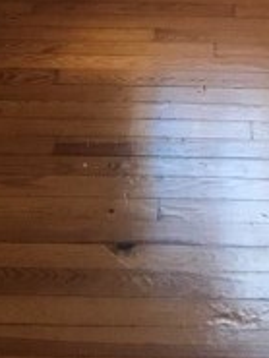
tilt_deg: -13.1
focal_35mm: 116
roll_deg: -0.9
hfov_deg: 12.7
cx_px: 207
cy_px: -194
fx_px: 1201
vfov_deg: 15.5
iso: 64
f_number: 1.8
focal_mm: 3.99
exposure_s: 1/15
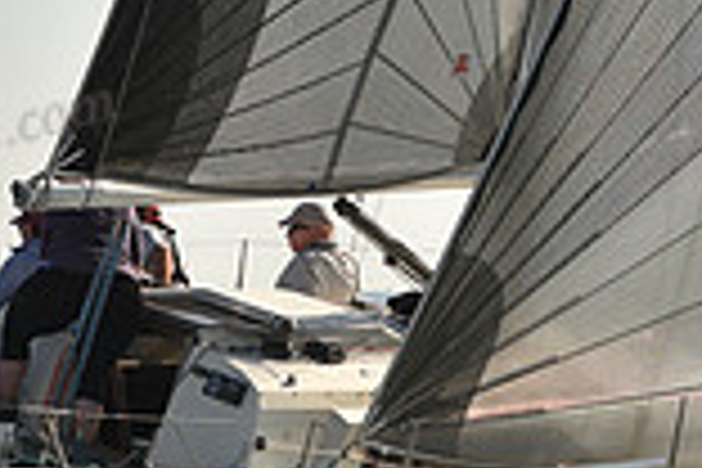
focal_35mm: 261
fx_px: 5089
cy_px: 340
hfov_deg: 7.9
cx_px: 351
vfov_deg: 5.3
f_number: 5.6
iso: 250
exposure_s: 1/640
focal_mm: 70
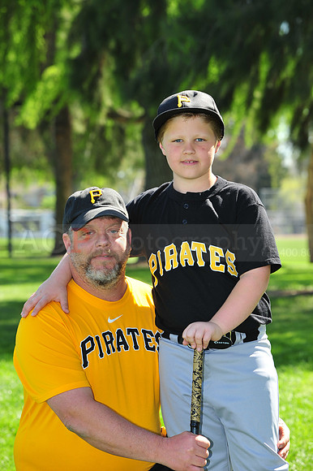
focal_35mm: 120
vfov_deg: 17.1
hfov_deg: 11.4
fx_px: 1567
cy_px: 236
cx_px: 156
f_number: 7.1
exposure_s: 1/250
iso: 200
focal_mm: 120
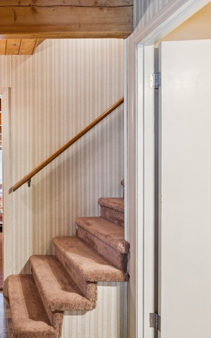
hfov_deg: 37.1
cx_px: -9
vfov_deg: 63.8
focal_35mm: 29
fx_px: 271
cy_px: 172
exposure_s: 4
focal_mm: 18.3
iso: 100
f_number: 13
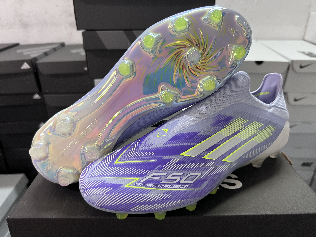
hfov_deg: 67.3
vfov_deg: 53.1
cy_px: 118
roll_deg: +0.7
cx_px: 158
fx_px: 237
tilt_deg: -25.8
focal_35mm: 26
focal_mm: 5.7
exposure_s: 1/50
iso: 200
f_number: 1.5
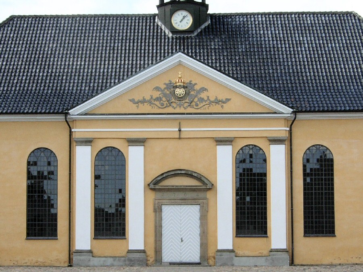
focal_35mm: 36
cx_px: 182
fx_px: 378
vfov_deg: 39.7
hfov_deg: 51.4
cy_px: 136
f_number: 5.4
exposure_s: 1/256
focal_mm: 7.5
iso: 50
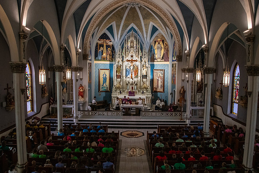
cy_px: 86
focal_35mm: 29
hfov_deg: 63.7
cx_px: 130
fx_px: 208
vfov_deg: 45.1
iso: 4000
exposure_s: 1/80
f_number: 14
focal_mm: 28
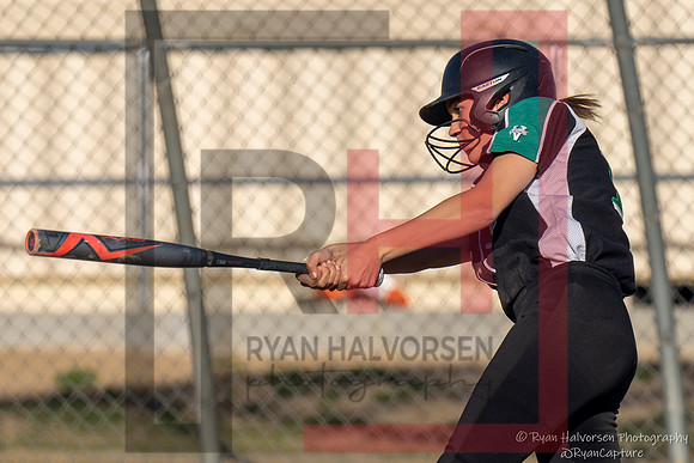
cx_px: 414
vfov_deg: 3.0
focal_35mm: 466
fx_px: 8981
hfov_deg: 4.4
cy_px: 337
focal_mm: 200
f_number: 2.8
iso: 100
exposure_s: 1/2500
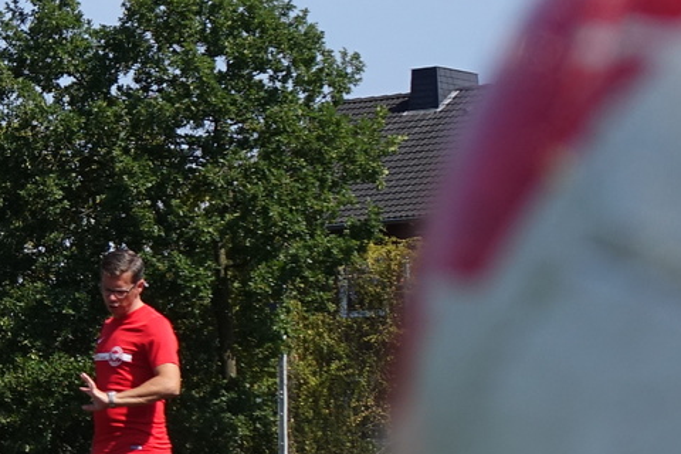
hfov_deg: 9.7
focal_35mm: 203
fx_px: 3840
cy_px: 207
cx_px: -443
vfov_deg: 6.8
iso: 100
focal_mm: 18.59
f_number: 4
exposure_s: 1/800
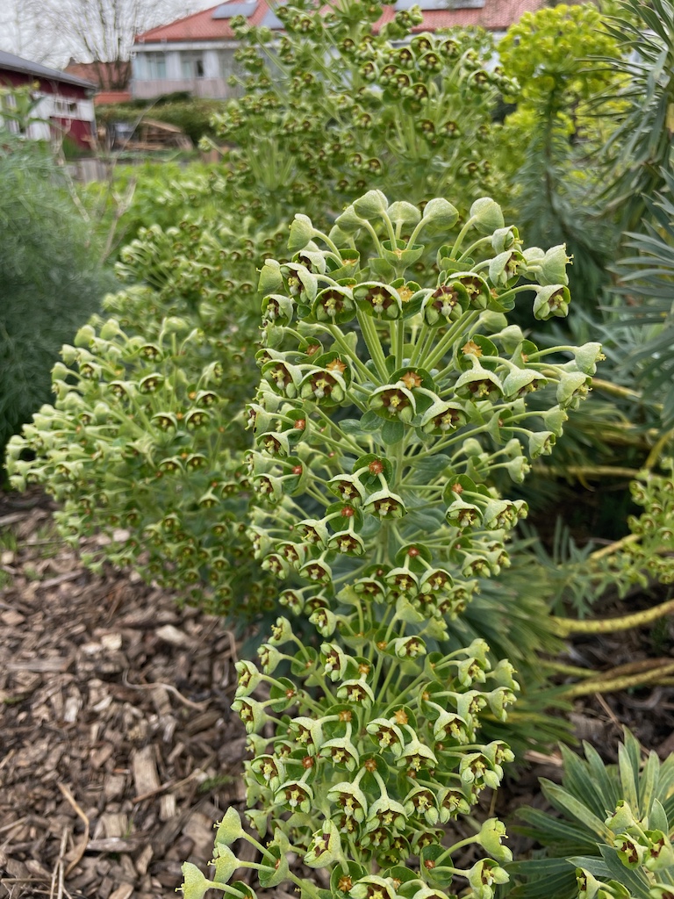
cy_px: 450
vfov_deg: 67.3
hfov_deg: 53.1
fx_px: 675
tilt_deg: -21.3
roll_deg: +0.5
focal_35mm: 26
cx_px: 337
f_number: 1.6
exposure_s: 1/307
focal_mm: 4.2
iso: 32
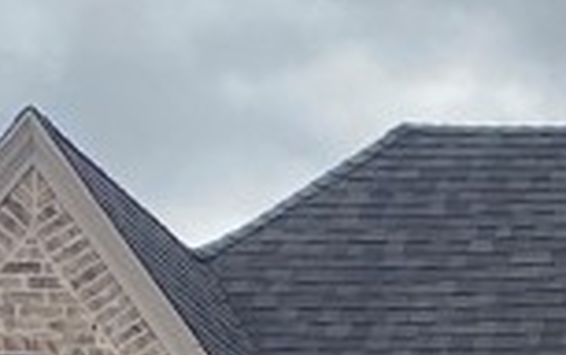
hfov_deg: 10.1
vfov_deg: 6.7
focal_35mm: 184
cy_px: 932
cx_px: 1295
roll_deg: -0.7
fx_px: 2841
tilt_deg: +6.6
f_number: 1.8
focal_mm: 4.25
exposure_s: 1/2410
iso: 32
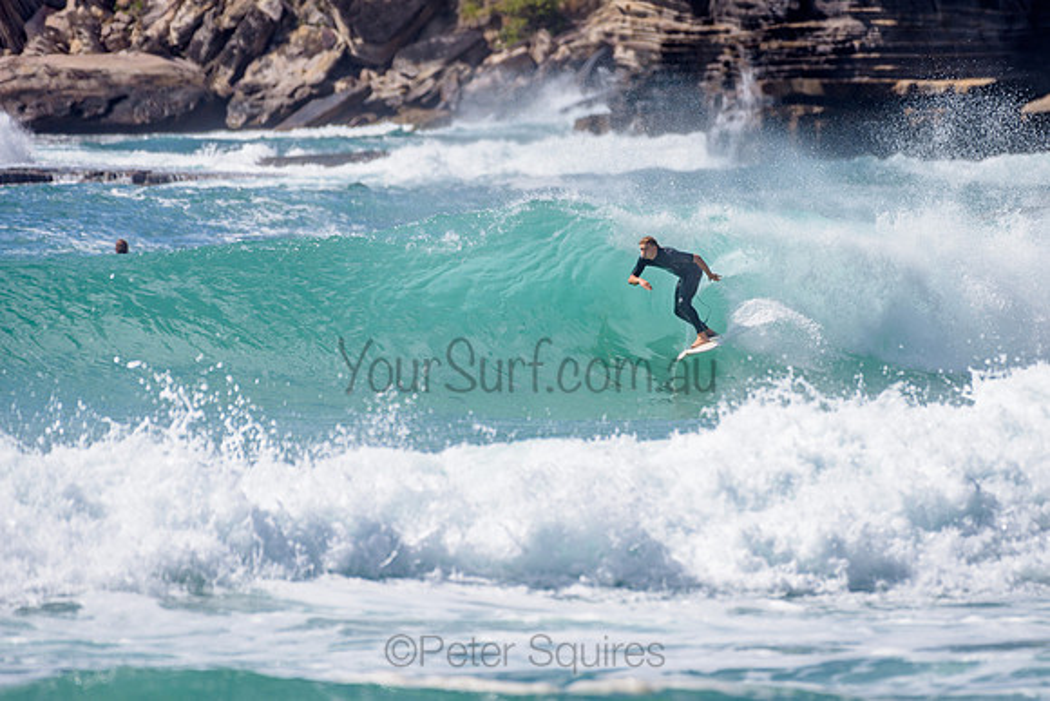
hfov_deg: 3.4
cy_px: 272
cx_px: 638
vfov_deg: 2.2
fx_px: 17886
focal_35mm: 613
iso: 90
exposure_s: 1/2000
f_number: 5.6
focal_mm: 500
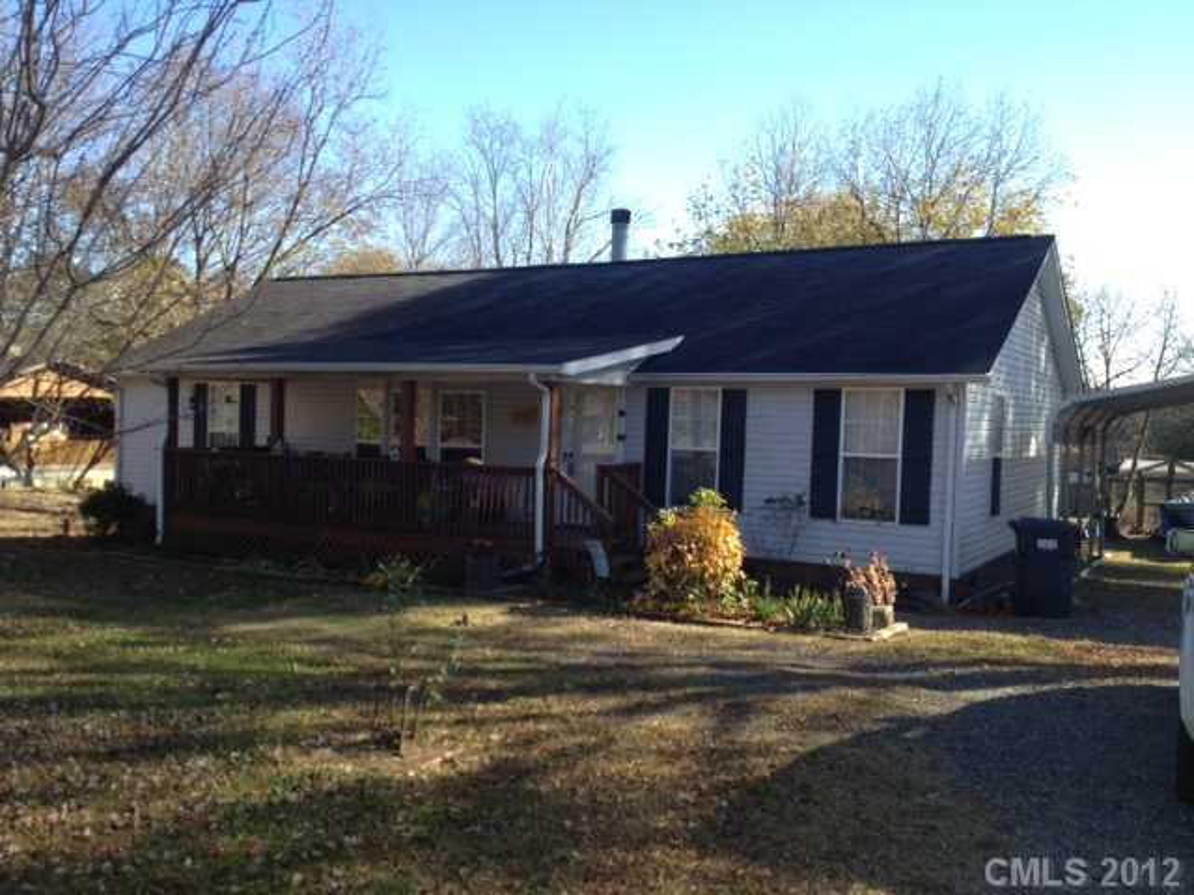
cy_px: 448
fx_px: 1207
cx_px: 597
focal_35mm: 35
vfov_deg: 40.7
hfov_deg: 52.6
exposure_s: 1/497
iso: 50
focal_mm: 4.28
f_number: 2.4
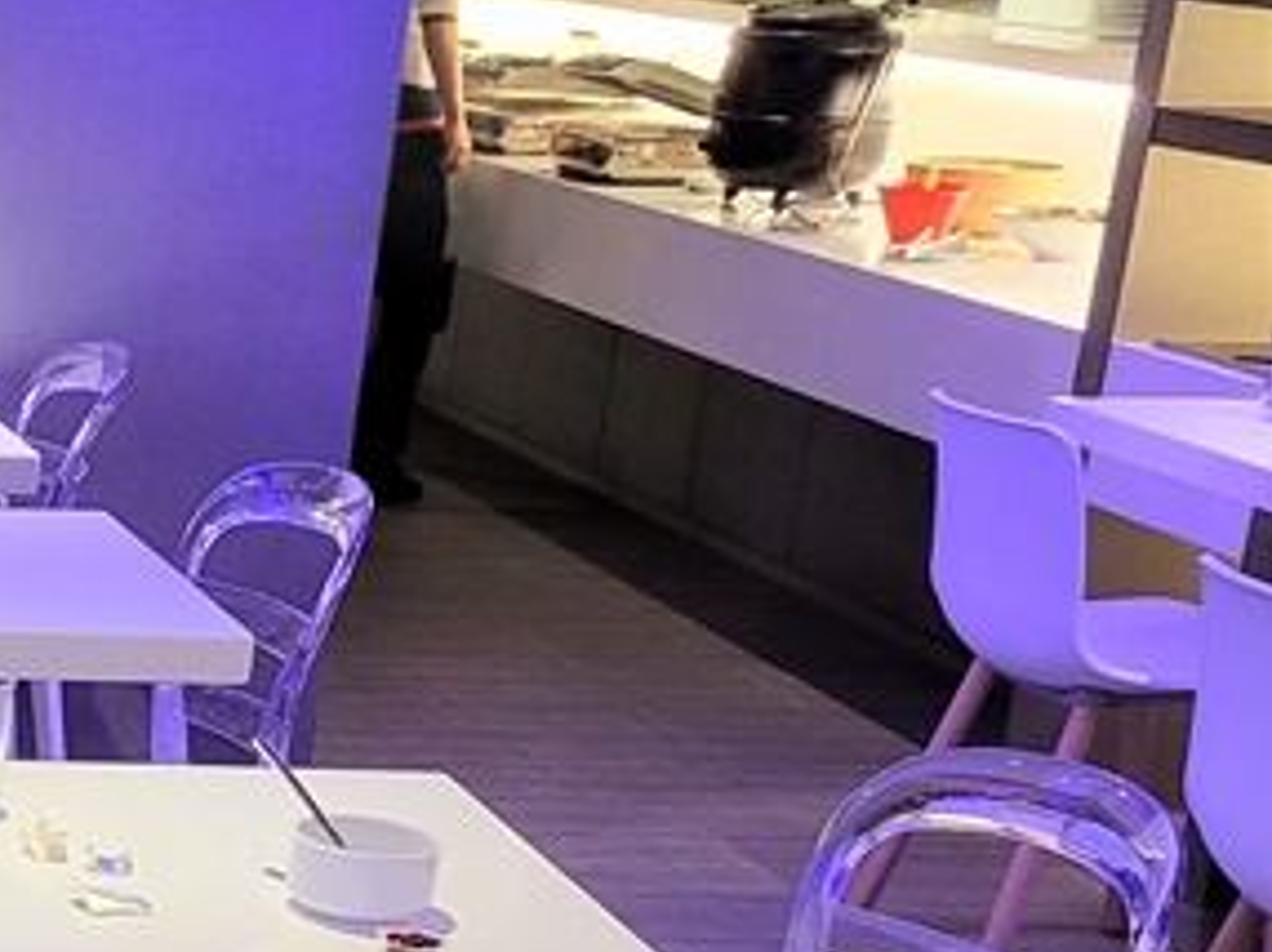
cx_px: -947
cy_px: 863
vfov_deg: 16.0
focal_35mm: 91
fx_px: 3341
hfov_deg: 17.8
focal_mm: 5.4
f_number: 1.8
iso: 320
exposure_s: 1/39
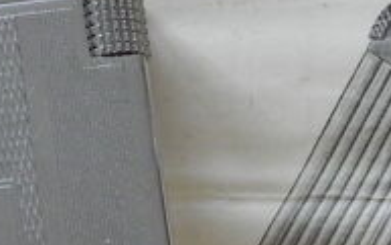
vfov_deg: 4.8
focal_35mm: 274
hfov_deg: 7.6
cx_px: 367
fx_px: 2922
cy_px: 184
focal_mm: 10.7
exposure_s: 1/30
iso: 386
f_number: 3.5
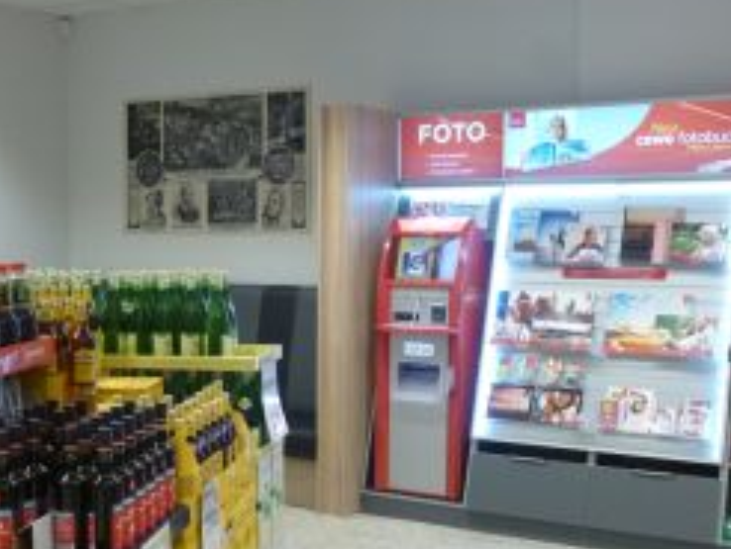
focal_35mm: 52
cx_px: 330
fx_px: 1099
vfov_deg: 28.1
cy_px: 309
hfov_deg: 36.8
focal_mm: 5.7
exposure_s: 1/60
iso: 400
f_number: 2.9
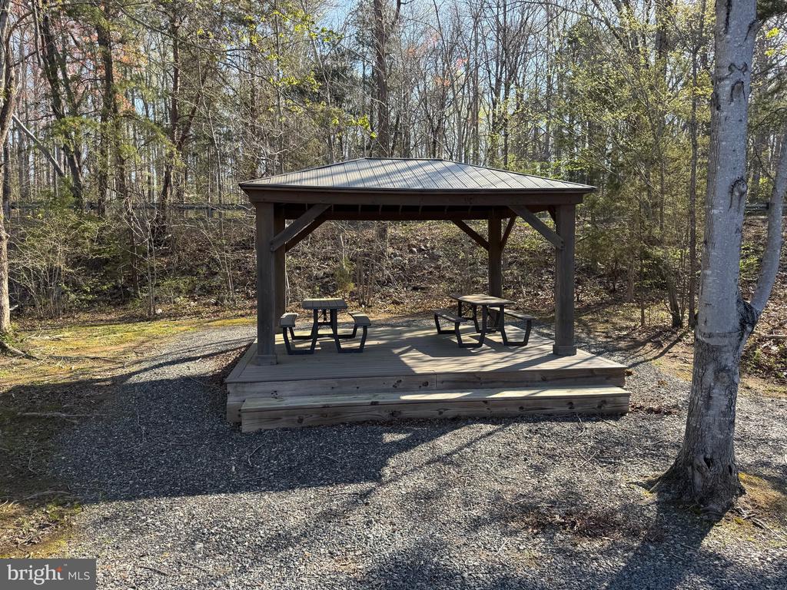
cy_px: 295
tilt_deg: -4.4
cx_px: 394
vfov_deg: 56.8
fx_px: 546
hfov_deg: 71.6
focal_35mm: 24
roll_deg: -0.3
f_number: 1.78
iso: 80
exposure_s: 1/888
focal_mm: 6.76
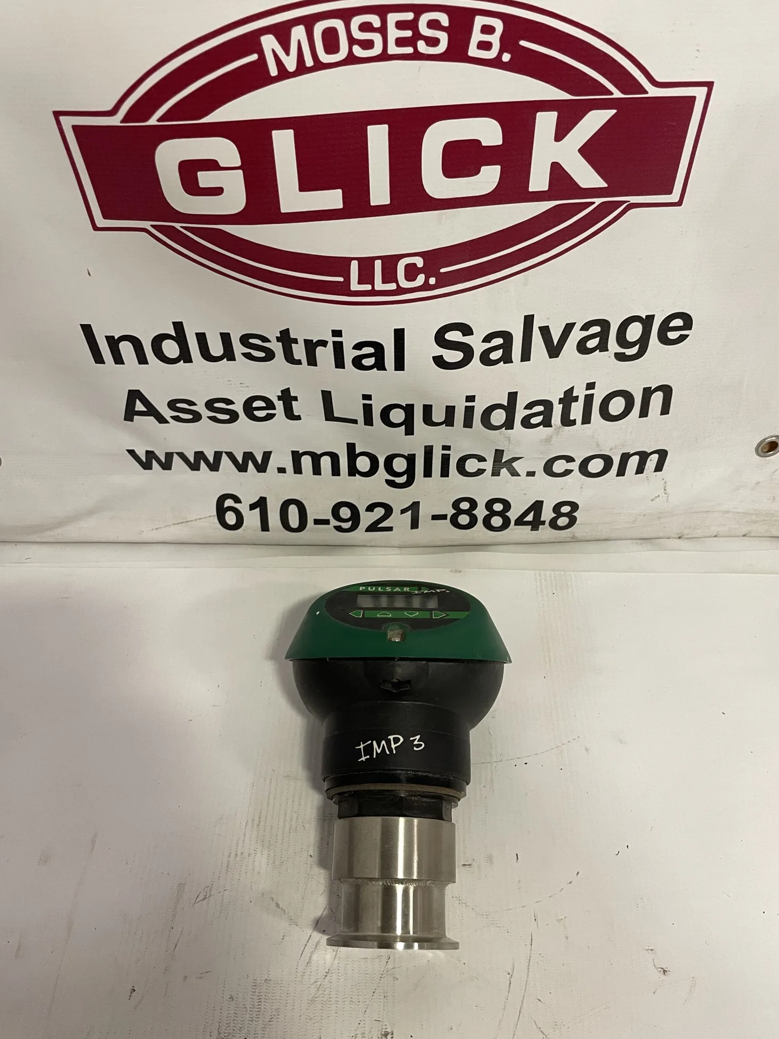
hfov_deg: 51.3
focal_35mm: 27
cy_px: 509
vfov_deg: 65.3
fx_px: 810
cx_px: 391
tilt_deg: -48.1
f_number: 1.6
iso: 160
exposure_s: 1/60
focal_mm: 4.2
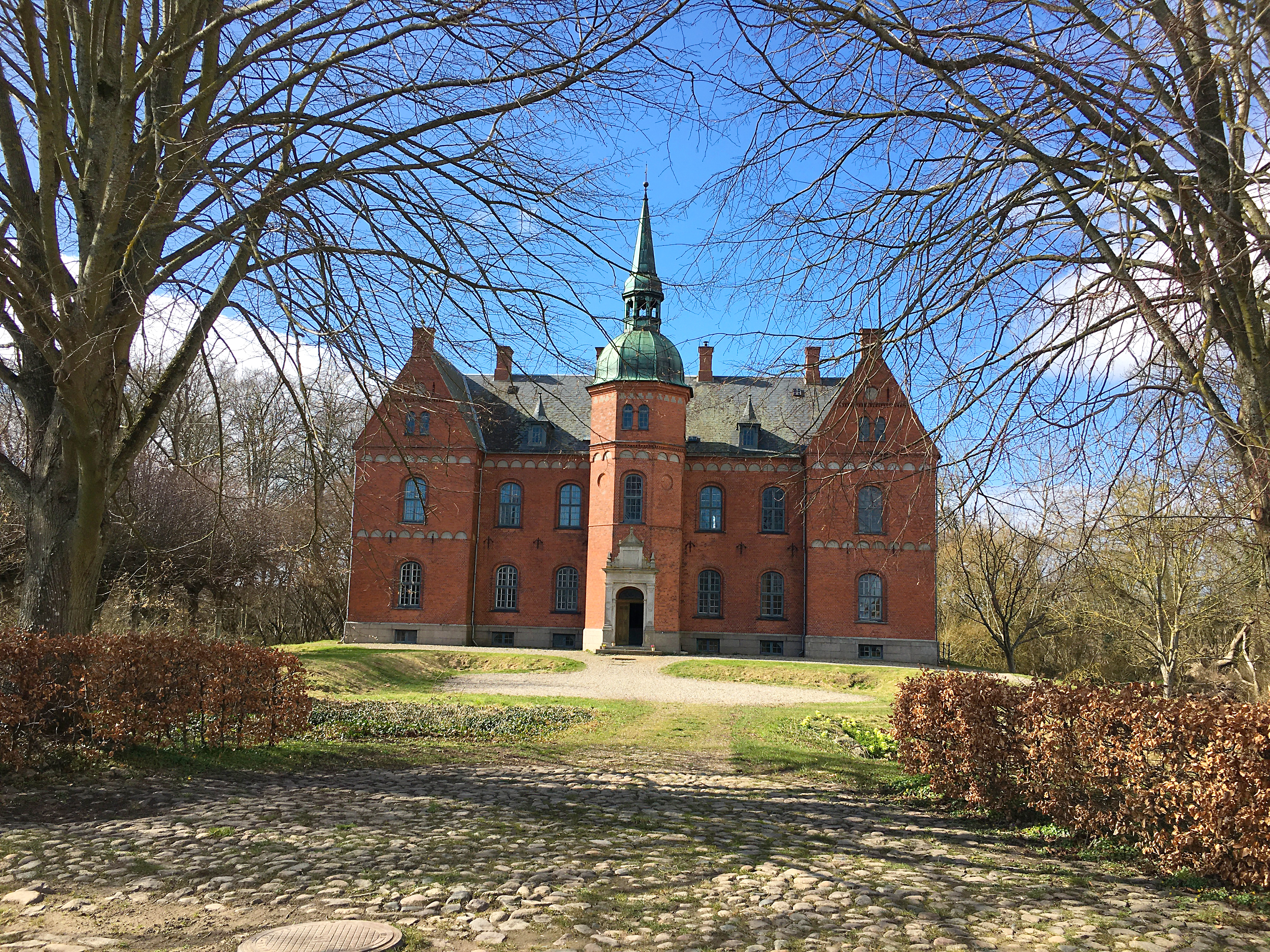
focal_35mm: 29
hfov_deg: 61.7
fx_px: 1064
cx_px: 635
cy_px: 476
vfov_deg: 48.2
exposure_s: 1/962
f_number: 2.2
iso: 25
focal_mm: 4.15
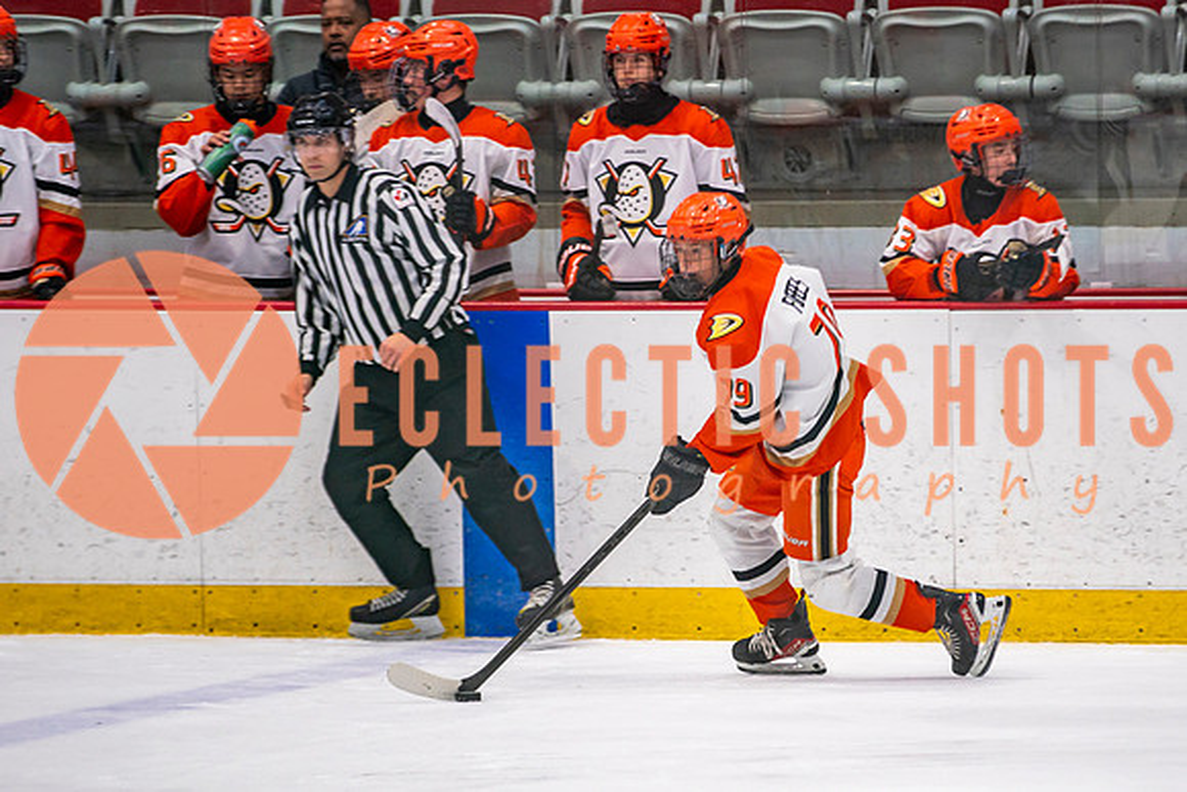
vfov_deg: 4.5
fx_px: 9996
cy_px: 601
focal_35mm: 303
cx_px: 781
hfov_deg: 6.8
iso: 640
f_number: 2.8
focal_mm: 190
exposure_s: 1/640
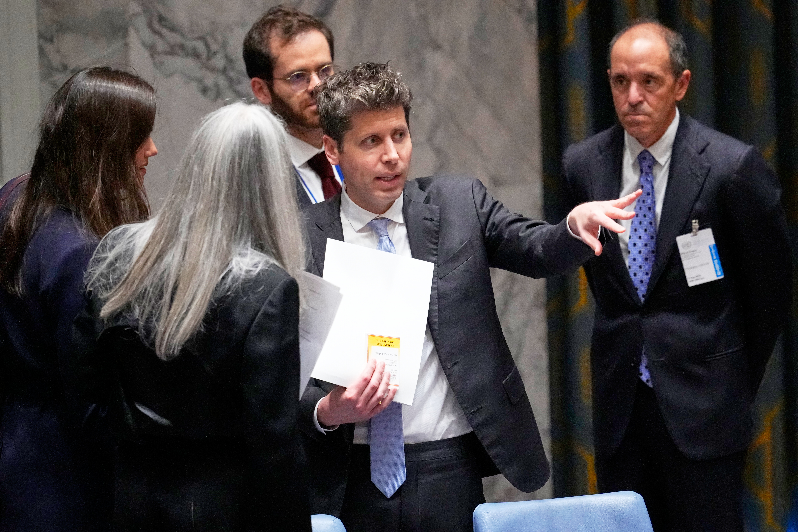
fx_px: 9974
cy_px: 266
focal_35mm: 450
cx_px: 399
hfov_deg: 4.6
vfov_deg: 3.1
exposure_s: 1/320
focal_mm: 300
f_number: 2.8
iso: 8000
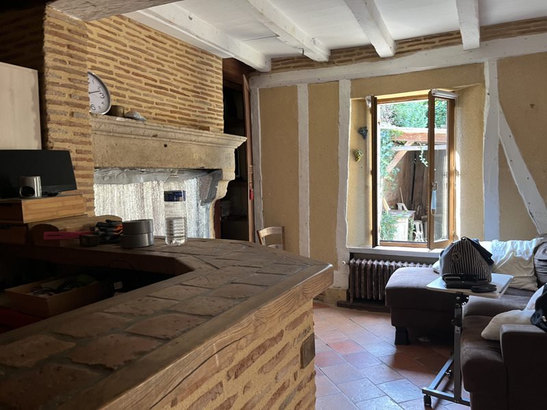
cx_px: 274
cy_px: 205
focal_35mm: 26
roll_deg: +2.3
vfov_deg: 53.1
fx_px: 411
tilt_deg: -5.8
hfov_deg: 67.3
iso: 125
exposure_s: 1/76
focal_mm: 5.1
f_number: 1.6
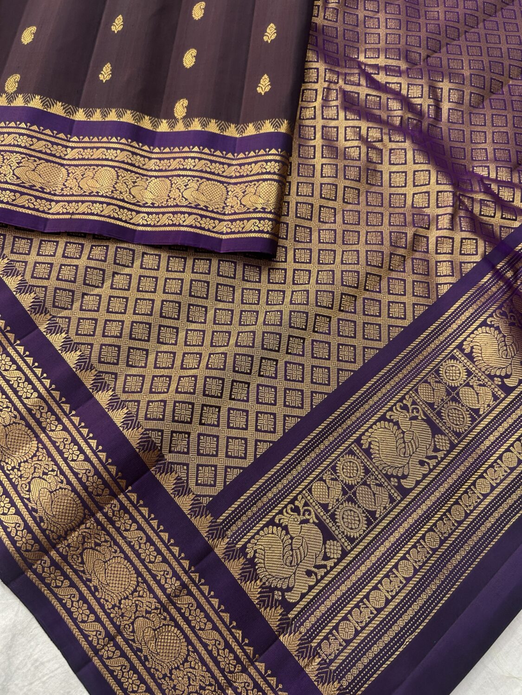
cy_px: 348
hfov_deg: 53.1
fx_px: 523
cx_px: 261
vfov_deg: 67.3
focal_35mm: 26
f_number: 1.5
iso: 64
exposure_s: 1/100
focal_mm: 5.7
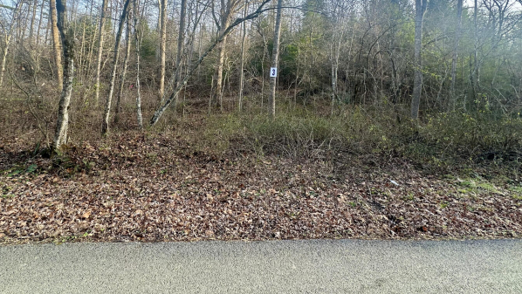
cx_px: 239
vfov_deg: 61.7
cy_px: 87
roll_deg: -3.9
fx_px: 235
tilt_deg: +4.1
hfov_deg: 95.7
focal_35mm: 17
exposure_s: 1/101
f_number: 2.2
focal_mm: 2.22
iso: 40
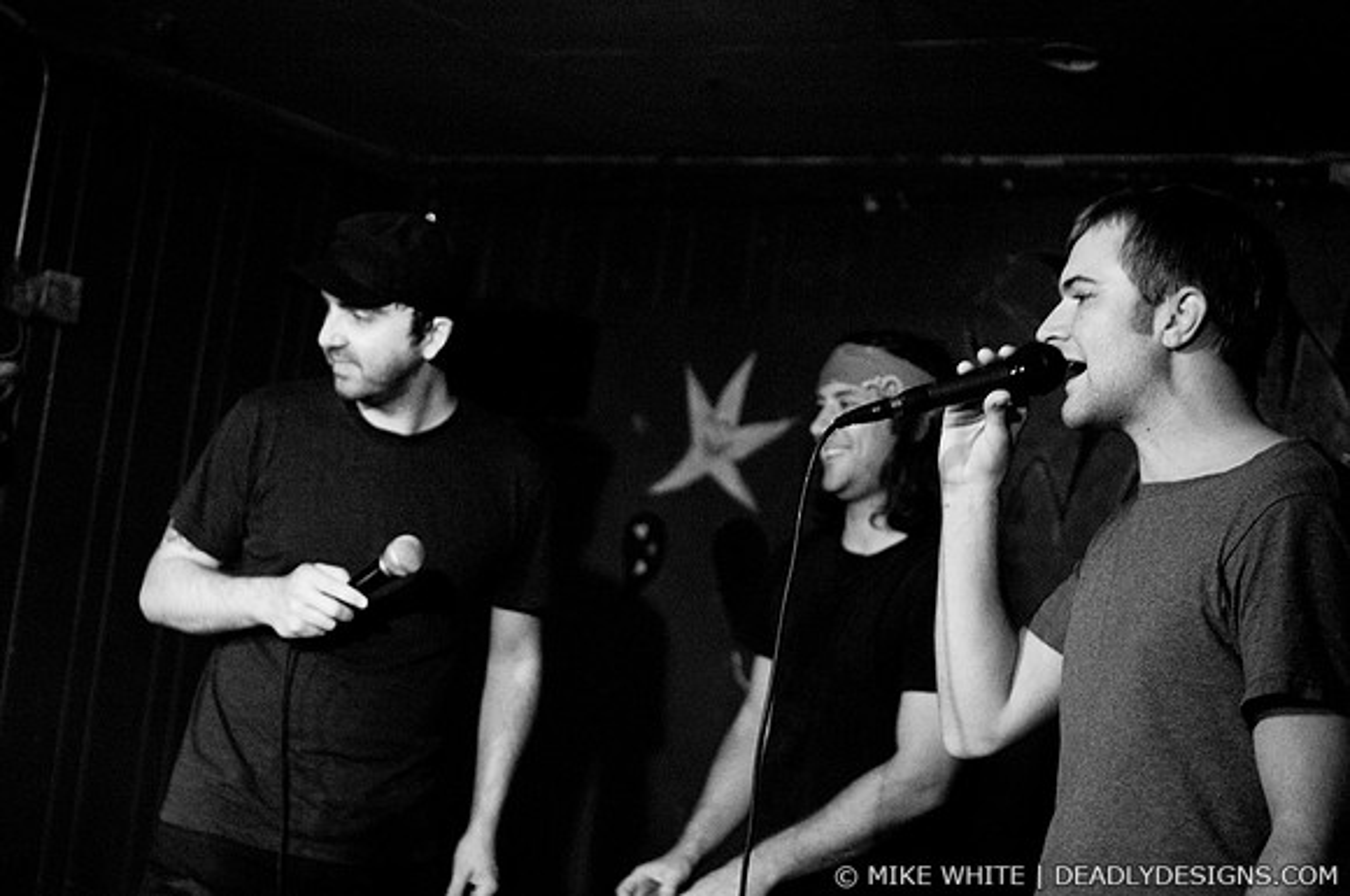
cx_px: 675
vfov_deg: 29.8
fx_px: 1685
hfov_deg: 43.7
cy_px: 448
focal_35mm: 45
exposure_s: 1/100
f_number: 2.2
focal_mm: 30
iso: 1000
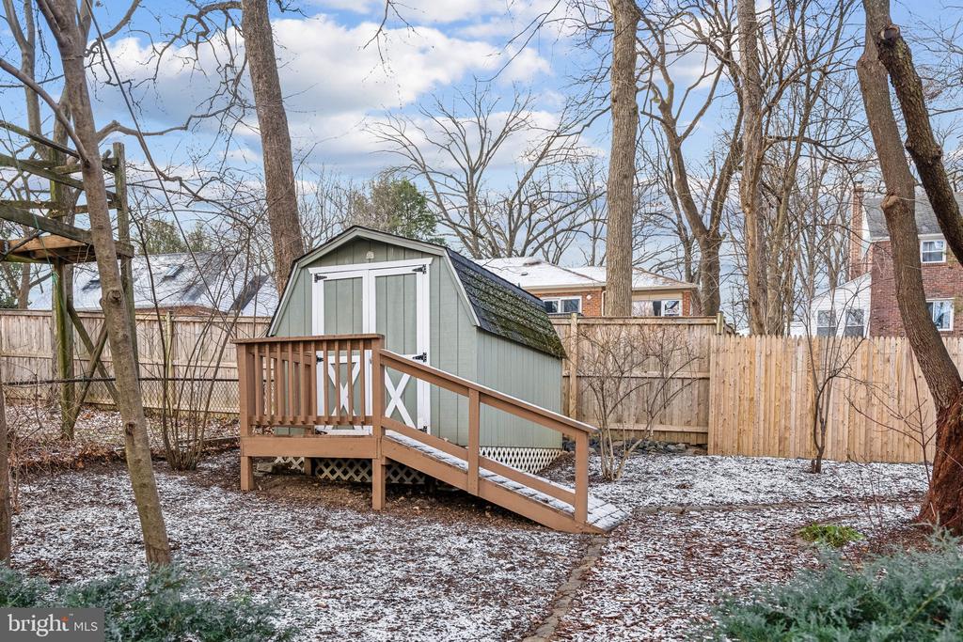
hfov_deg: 61.9
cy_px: 321
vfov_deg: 43.6
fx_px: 803
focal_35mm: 30
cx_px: 482
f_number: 7.1
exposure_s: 1/125
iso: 200
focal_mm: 30
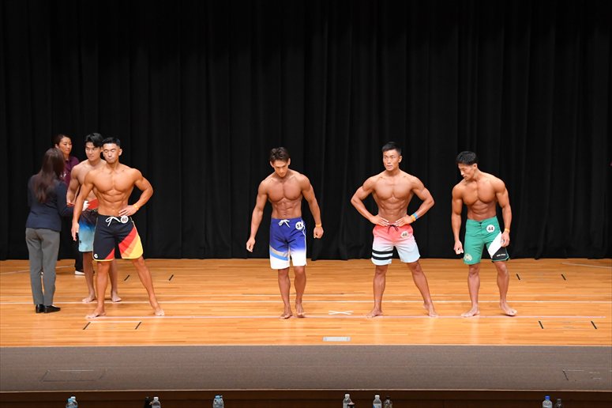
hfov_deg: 15.2
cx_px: 306
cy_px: 204
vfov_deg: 10.2
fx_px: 2294
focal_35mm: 135
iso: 4000
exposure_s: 1/400
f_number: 5.6
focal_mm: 90
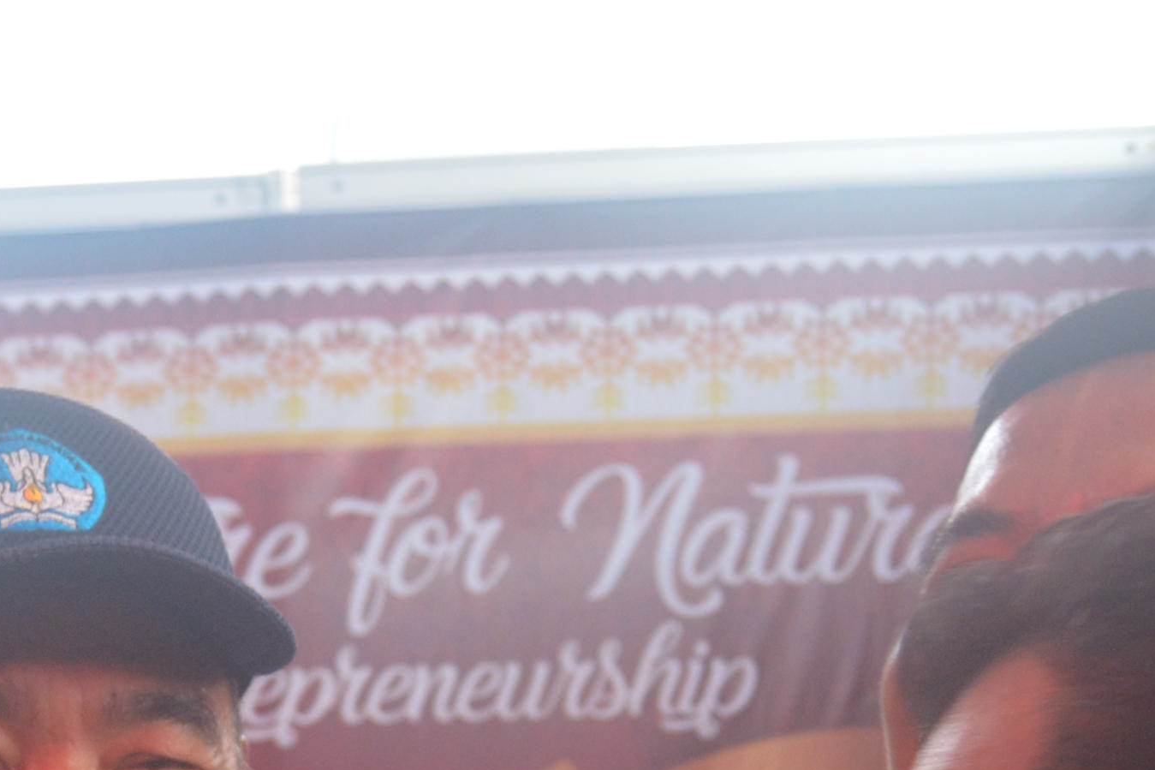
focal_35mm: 90
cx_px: -54
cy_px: 1215
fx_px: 2887
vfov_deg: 14.1
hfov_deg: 21.7
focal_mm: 18
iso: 800
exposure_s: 1/60
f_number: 4
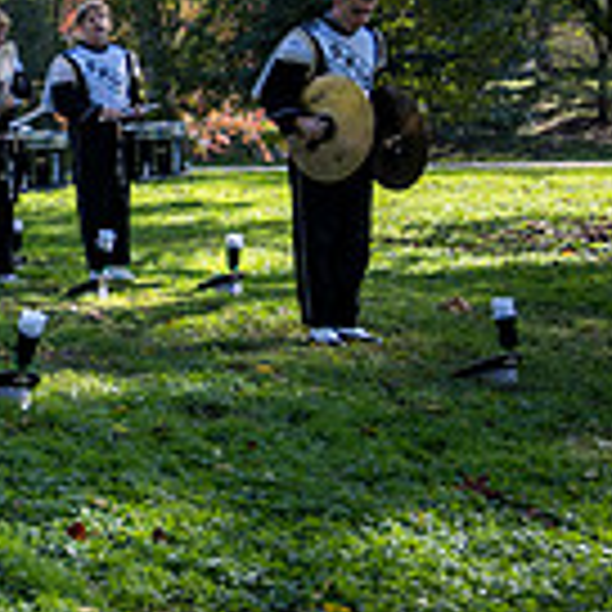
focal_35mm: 87
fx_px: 1740
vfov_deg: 19.8
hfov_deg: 17.0
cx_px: -436
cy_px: 146
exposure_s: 1/500
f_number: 4
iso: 320
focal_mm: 24
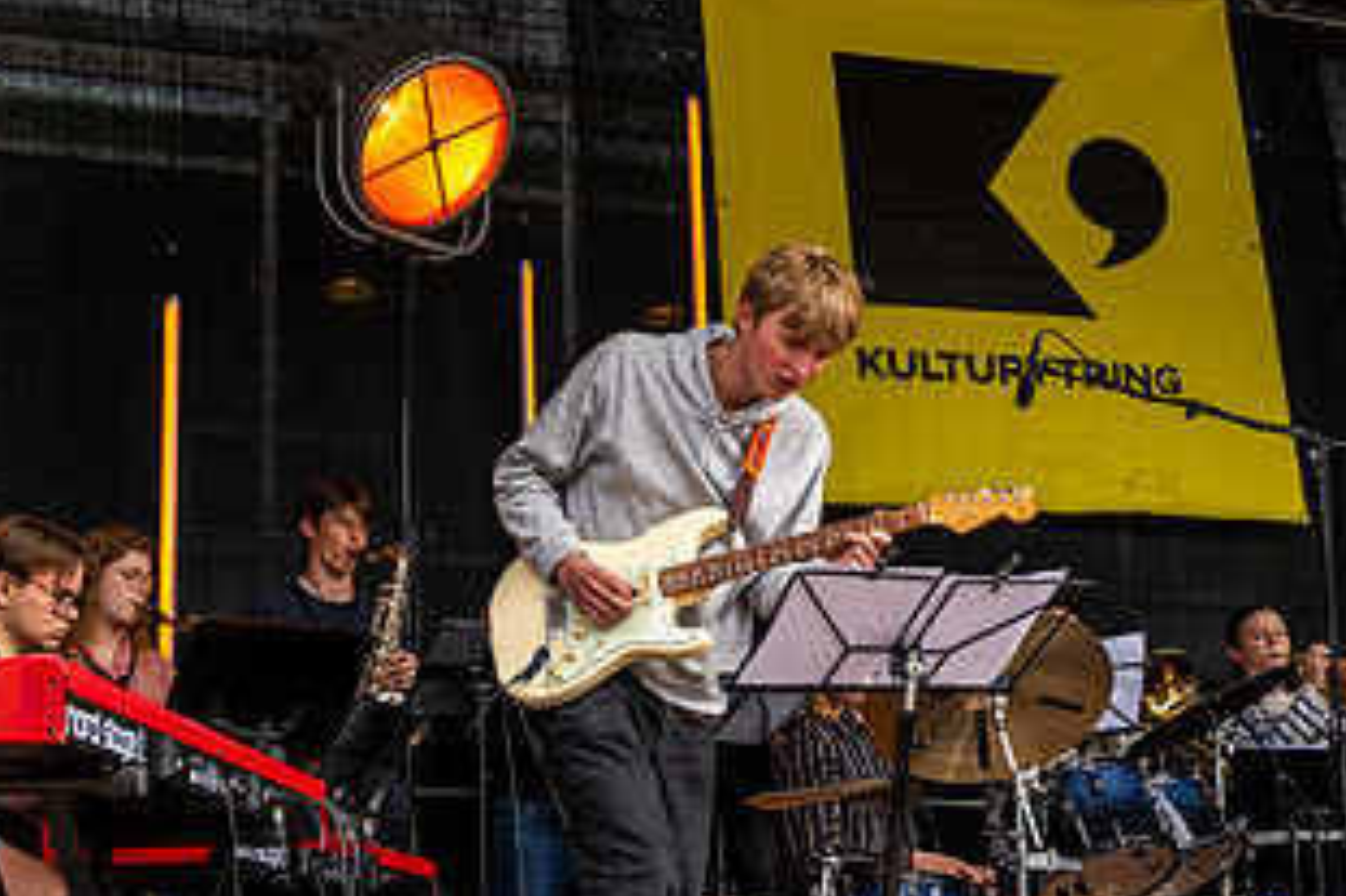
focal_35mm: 68
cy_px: 543
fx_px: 2541
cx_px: 502
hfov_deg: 29.5
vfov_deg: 20.0
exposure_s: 1/500
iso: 100
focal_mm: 34
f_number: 2.8
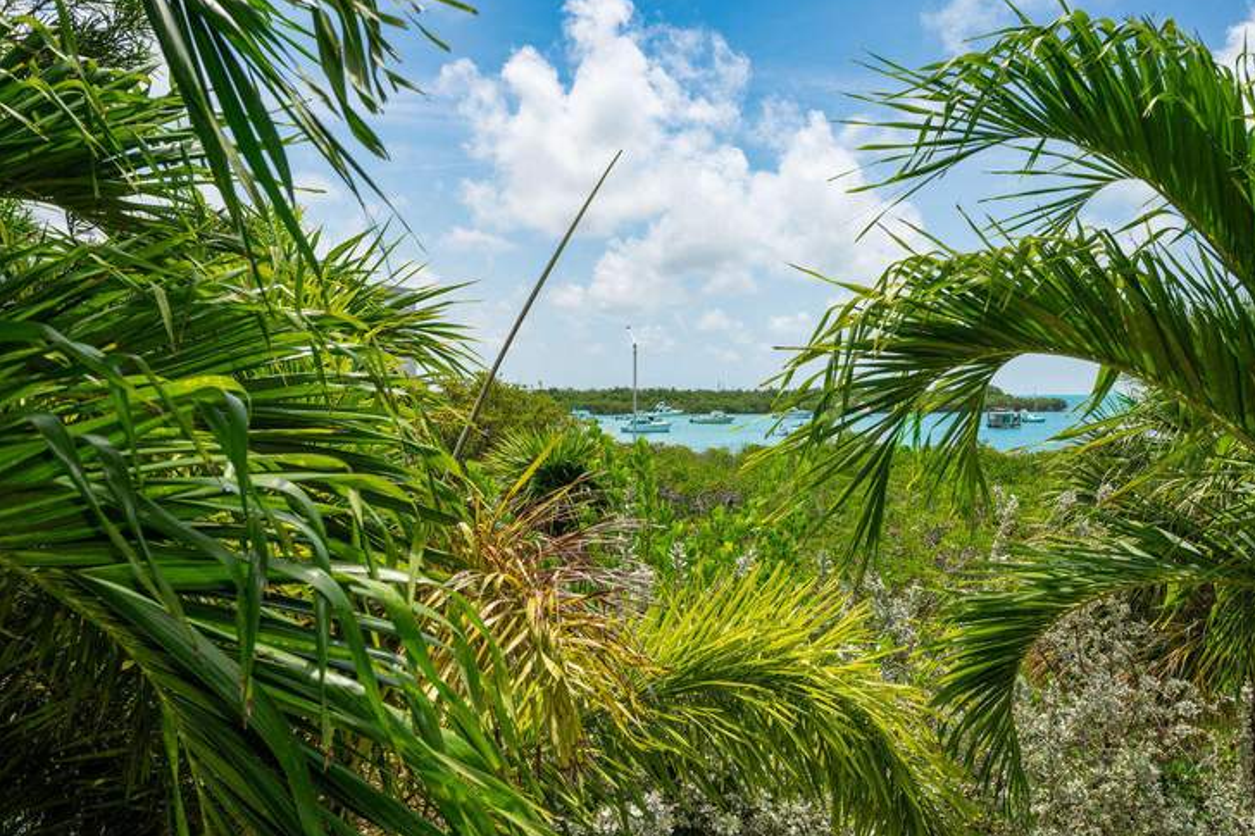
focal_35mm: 33
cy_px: 416
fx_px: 1150
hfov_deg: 57.1
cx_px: 688
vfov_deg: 40.0
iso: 100
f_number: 8
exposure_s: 1/400
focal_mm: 30
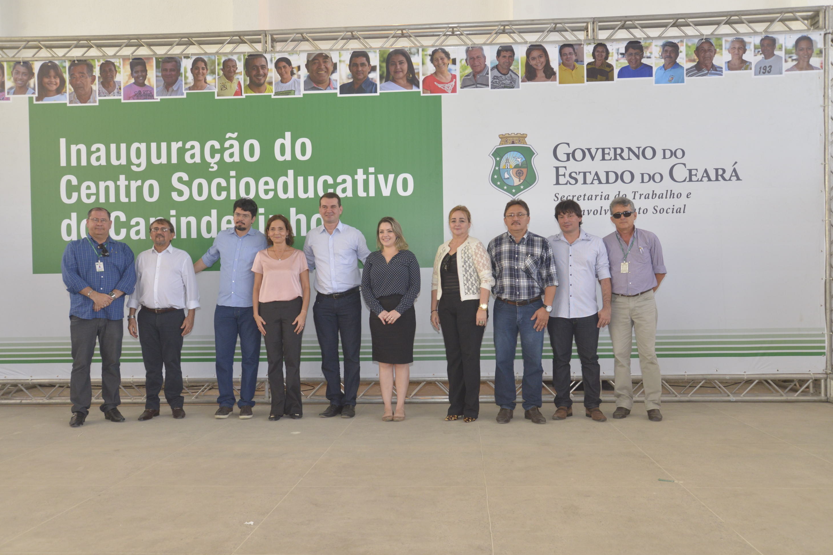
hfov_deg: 61.9
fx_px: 694
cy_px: 287
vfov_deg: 43.6
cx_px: 416
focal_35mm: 30
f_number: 6.3
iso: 2000
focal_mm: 29
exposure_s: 1/320
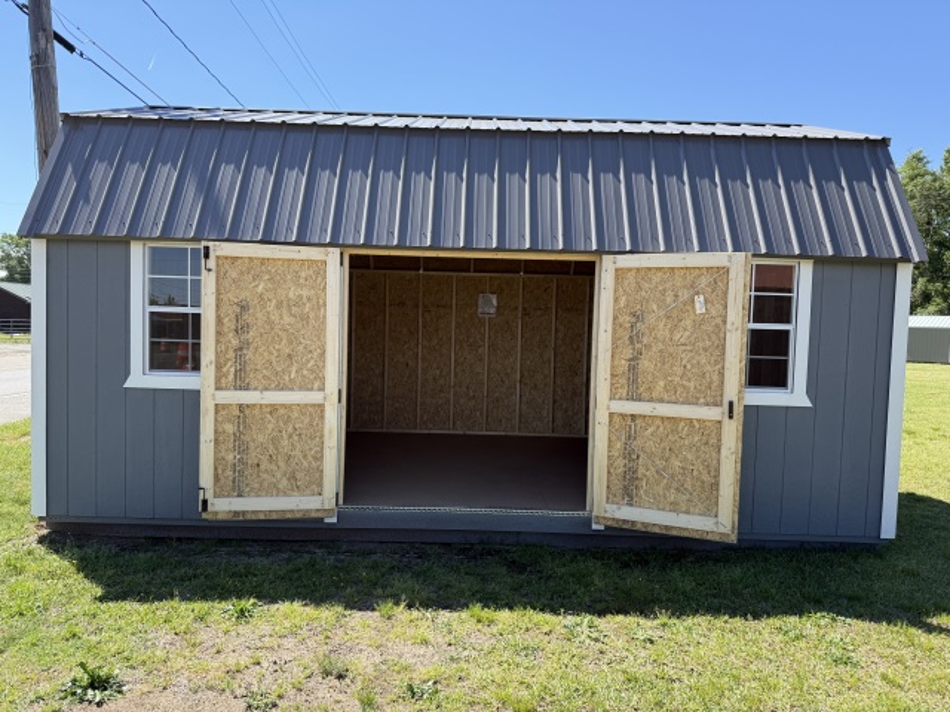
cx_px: 475
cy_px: 356
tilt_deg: -2.9
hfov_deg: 71.6
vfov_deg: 56.8
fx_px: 659
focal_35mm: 24
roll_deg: -2.1
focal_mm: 6.76
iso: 100
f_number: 1.78
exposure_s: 1/2053
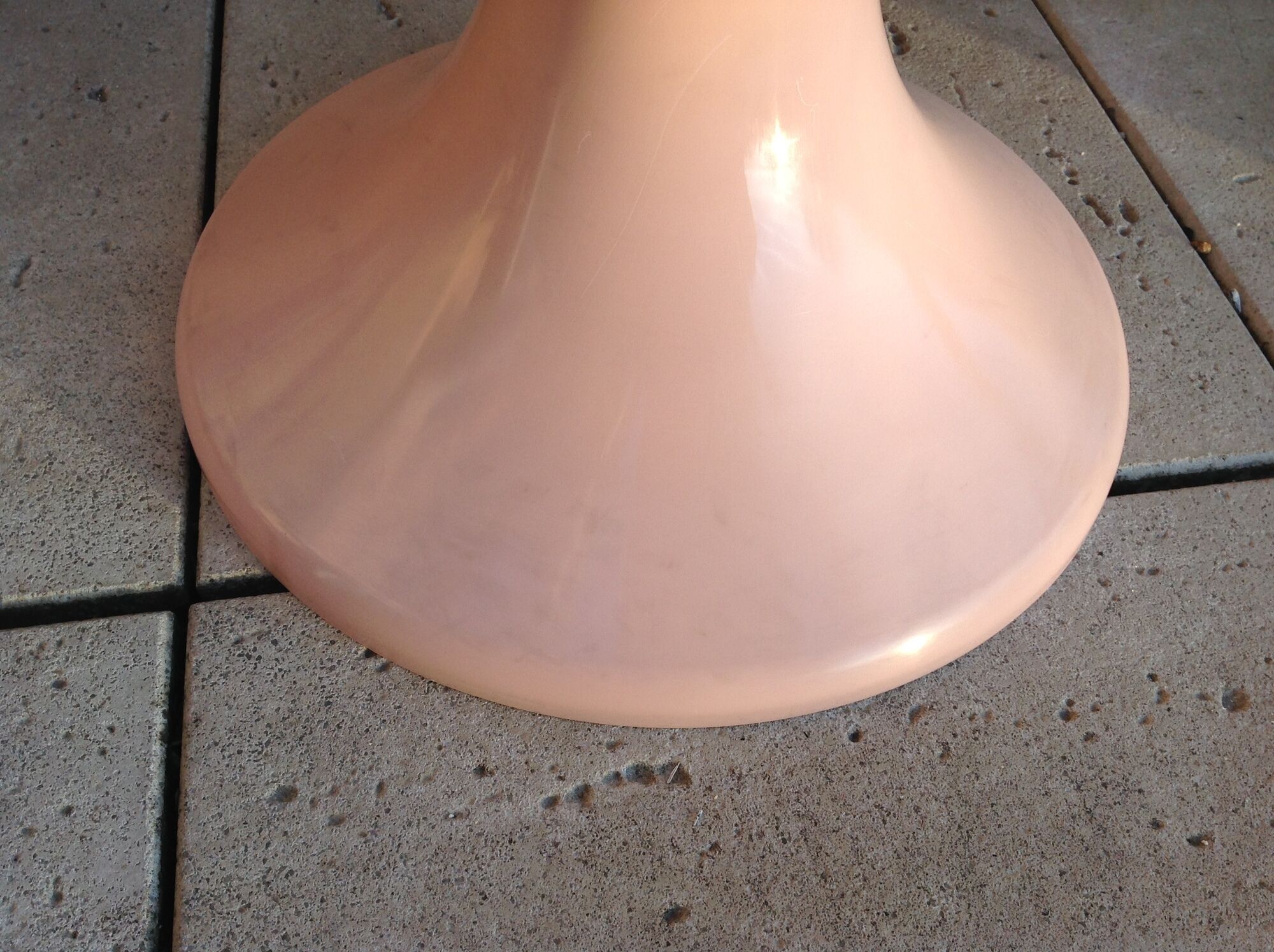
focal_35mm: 35
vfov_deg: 40.6
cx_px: 637
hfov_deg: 52.7
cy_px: 476
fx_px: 1286
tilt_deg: -54.2
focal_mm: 4.28
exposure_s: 1/219
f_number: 2.4
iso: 50
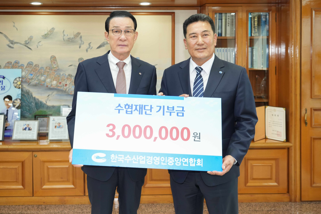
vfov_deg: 31.2
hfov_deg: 45.4
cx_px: 160
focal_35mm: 43
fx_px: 383
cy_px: 107
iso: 1250
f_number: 5.6
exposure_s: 1/125
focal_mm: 43
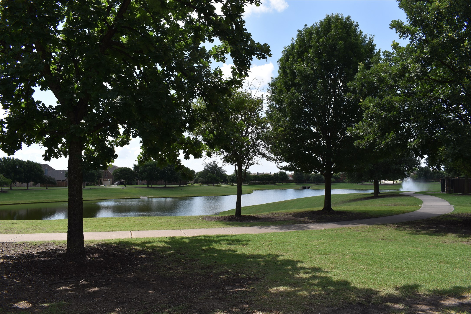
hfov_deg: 67.4
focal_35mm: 27
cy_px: 157
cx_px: 236
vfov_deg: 47.9
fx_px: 353
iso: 100
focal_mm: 18
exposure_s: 1/250
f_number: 8
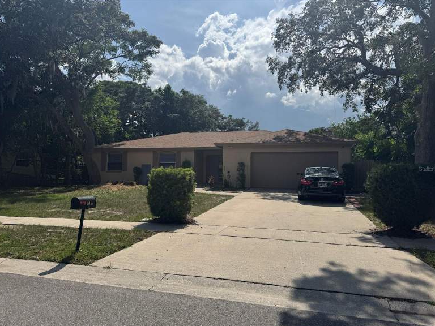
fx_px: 314
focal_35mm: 25
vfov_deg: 54.9
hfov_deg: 69.4
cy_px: 169
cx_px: 219
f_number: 1.78
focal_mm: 6.76
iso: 80
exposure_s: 1/9009
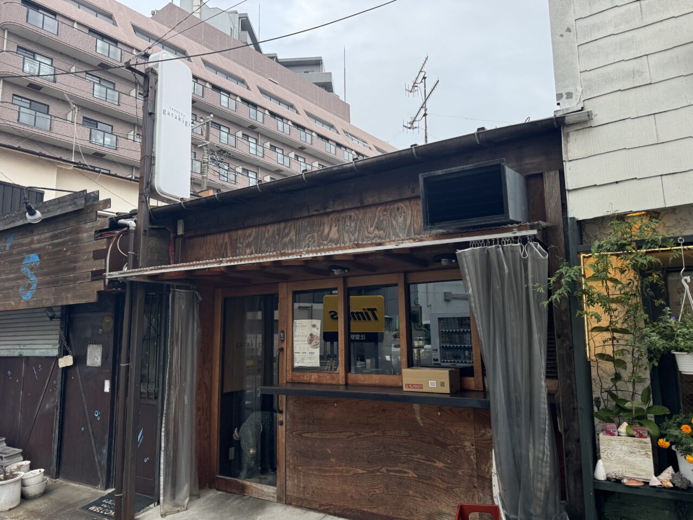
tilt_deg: +10.4
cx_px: 346
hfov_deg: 71.6
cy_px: 260
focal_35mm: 24
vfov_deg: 56.8
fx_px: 480
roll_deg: +2.1
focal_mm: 6.76
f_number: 1.78
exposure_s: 1/651
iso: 80
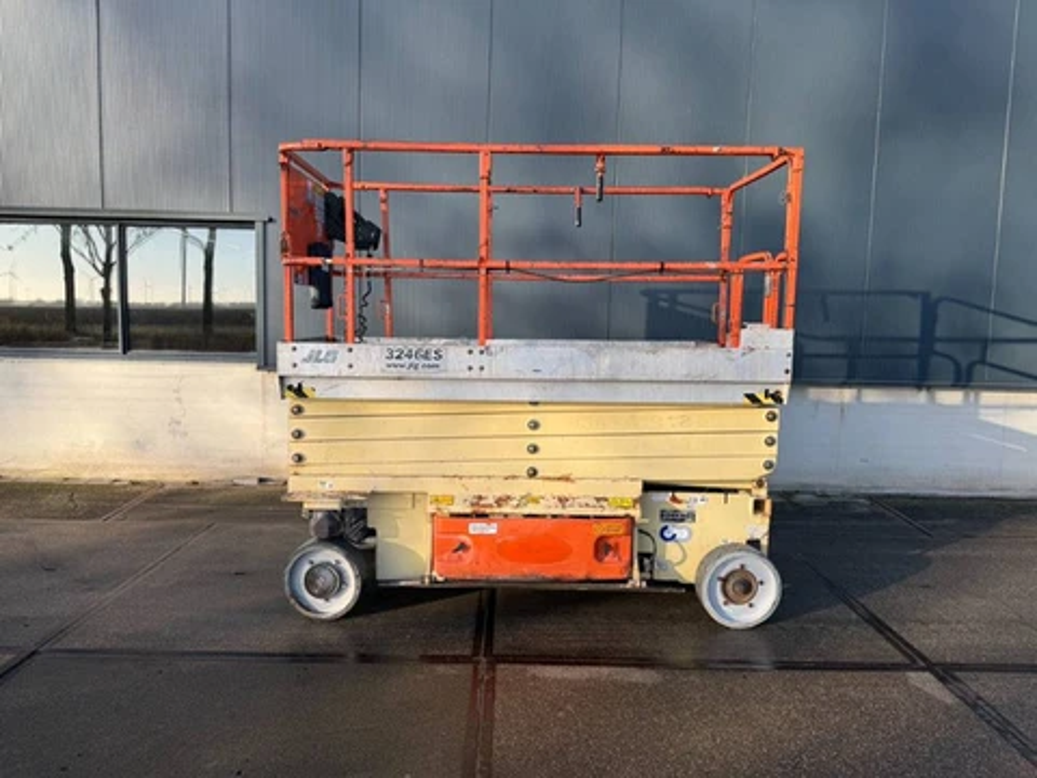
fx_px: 719
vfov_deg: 56.8
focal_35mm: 24
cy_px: 389
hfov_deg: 71.6
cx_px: 518
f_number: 1.78
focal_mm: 6.76
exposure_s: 1/1139
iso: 80
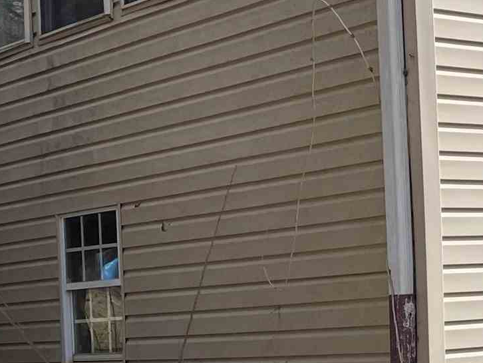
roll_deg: +3.1
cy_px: 244
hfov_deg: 15.8
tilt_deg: +2.1
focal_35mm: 110
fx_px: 1535
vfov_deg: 13.4
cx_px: 801
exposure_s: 1/2959
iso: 32
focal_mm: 4.2
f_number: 1.6
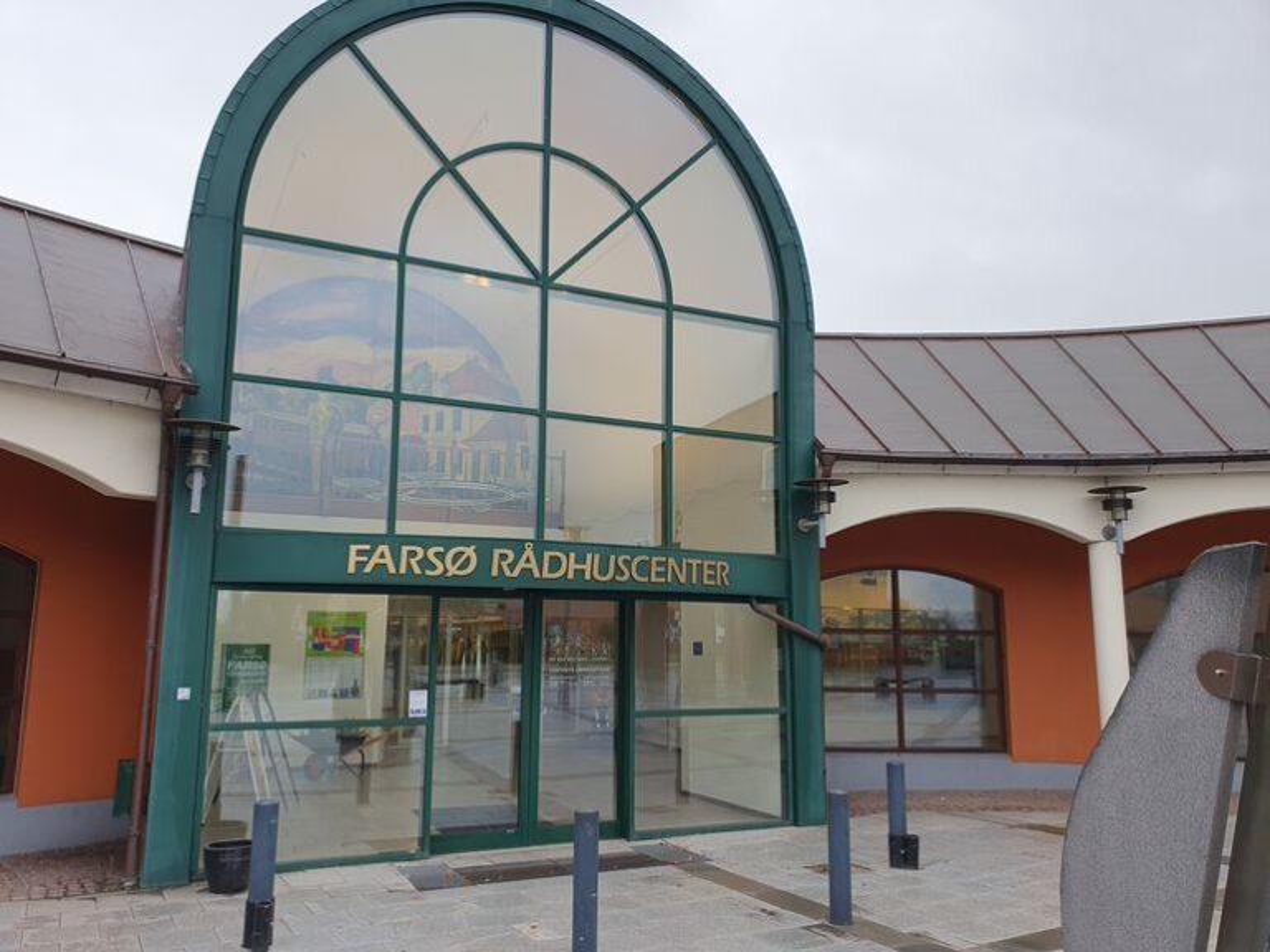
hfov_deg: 67.3
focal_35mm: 26
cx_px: 635
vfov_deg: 53.1
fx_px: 954
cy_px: 476
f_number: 2.4
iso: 50
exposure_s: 1/167
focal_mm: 4.32
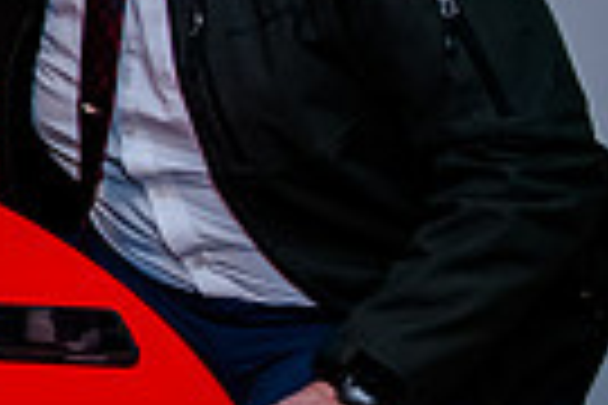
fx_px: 1739
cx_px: -671
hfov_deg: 15.2
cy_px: 11
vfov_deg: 13.1
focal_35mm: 103
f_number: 2.8
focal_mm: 24
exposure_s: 1/160
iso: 2000
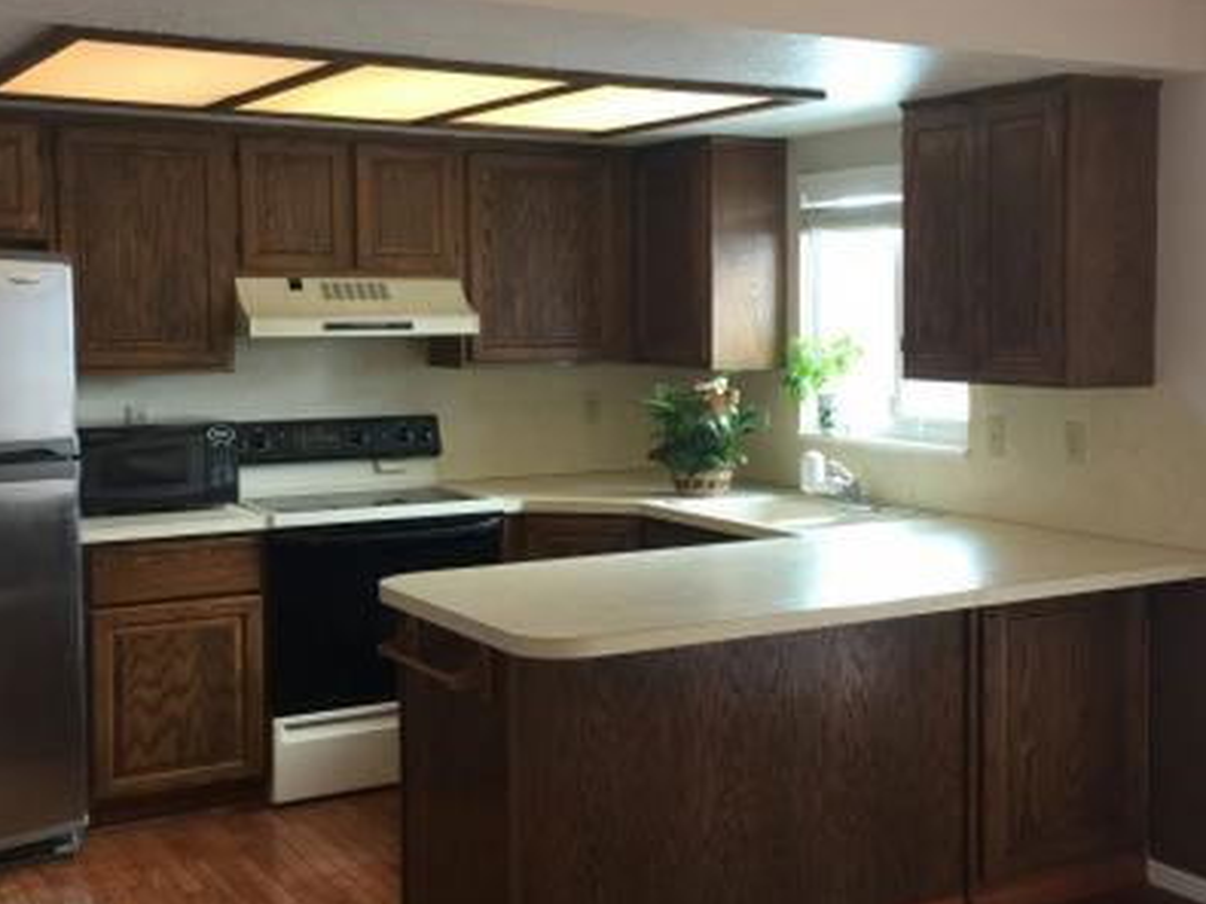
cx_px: 772
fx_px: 1637
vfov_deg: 30.9
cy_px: 425
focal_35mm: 47
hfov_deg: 40.1
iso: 32
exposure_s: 1/30
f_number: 2.2
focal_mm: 4.15
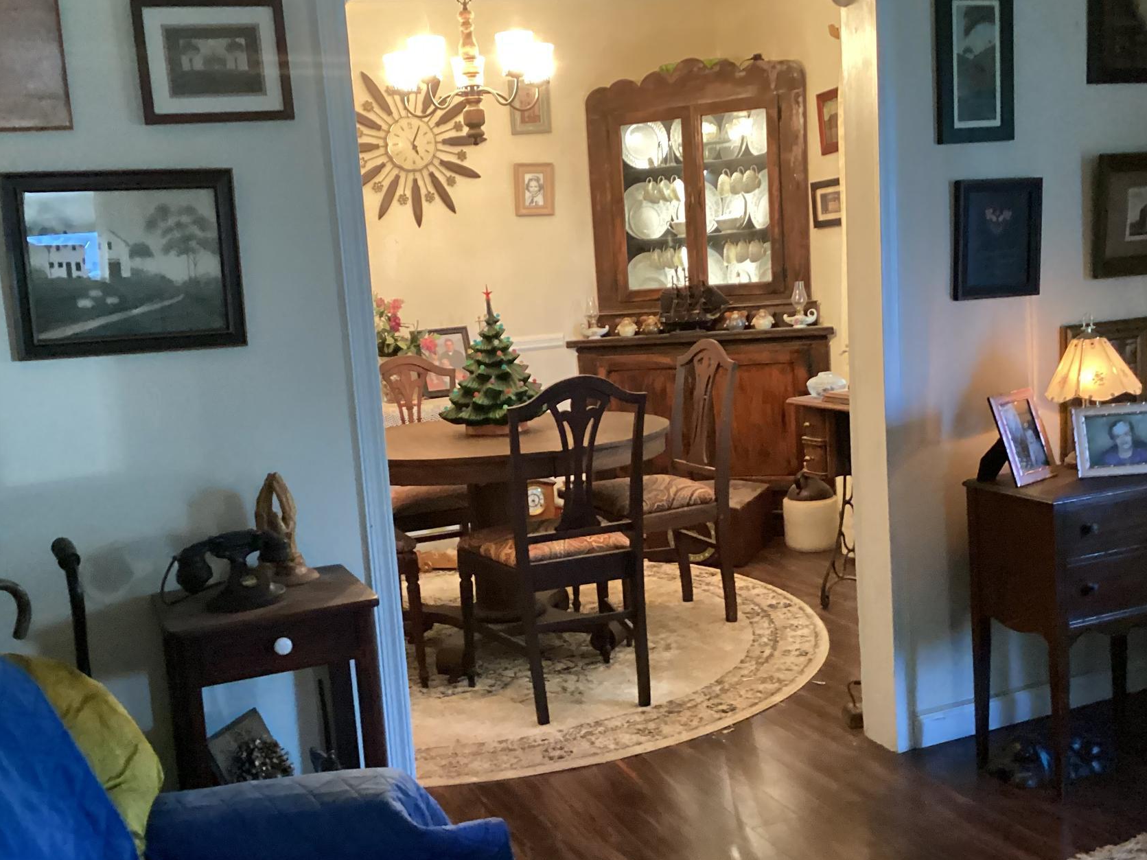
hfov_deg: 48.9
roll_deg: +3.1
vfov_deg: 37.7
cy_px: 460
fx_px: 1259
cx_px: 514
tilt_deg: -7.9
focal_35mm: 38
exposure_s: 1/30
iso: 500
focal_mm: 3.3
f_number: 2.4
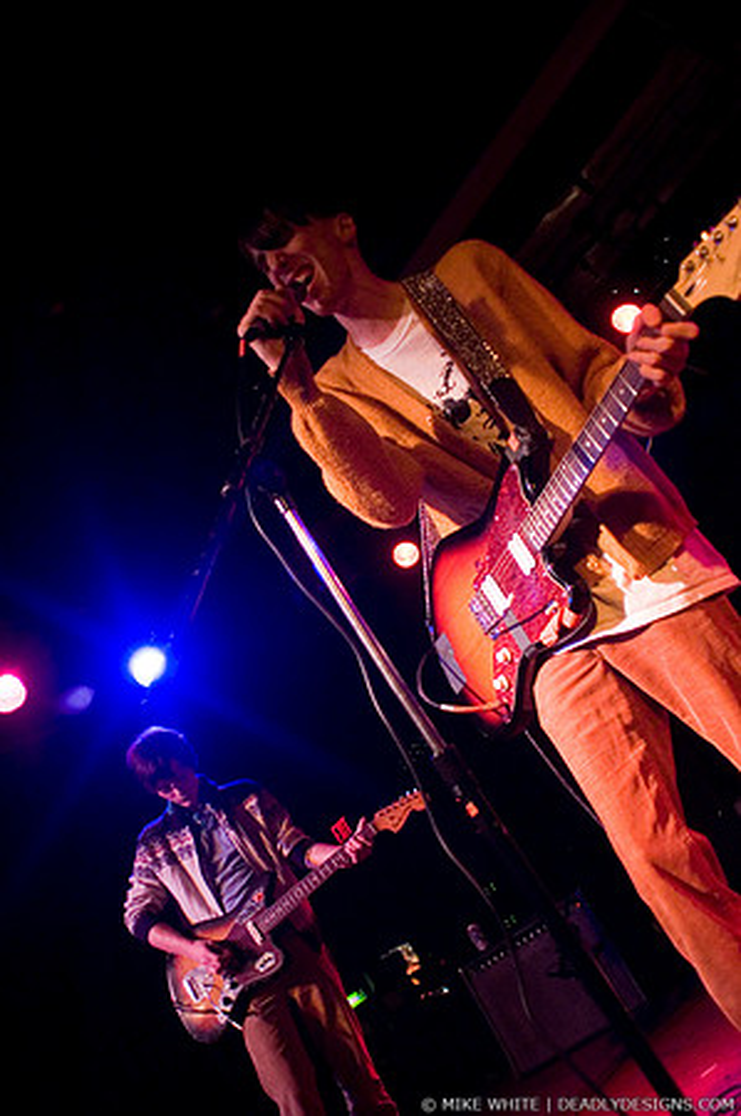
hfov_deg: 43.5
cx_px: 370
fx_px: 928
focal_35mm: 30
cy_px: 558
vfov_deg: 62.0
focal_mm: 20
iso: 800
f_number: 2.8
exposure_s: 1/40
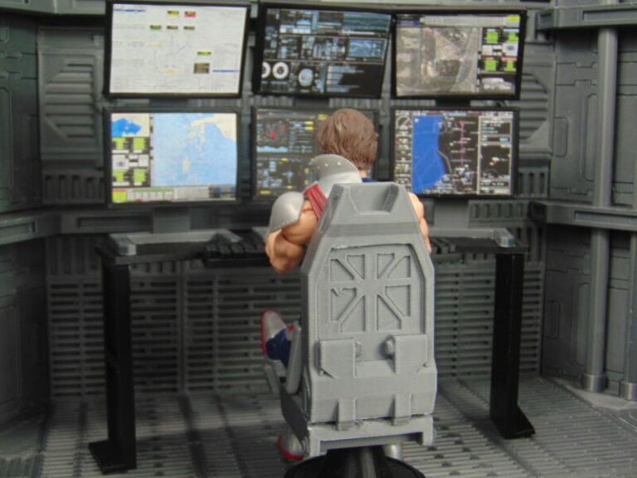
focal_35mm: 50
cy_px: 239
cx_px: 318
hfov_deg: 38.2
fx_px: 920
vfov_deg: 29.1
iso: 80
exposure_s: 1/20
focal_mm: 9
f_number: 3.5
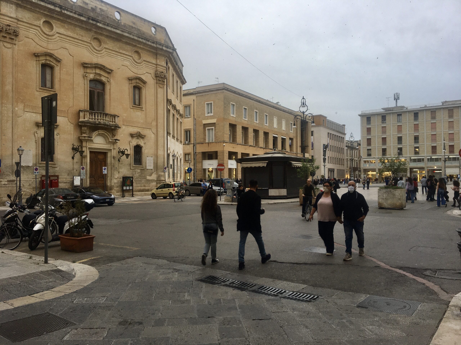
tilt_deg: +1.2
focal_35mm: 29
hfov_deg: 61.7
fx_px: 386
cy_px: 172
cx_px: 230
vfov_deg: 48.2
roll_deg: +0.5
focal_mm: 4.15
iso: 25
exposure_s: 1/50
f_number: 2.2
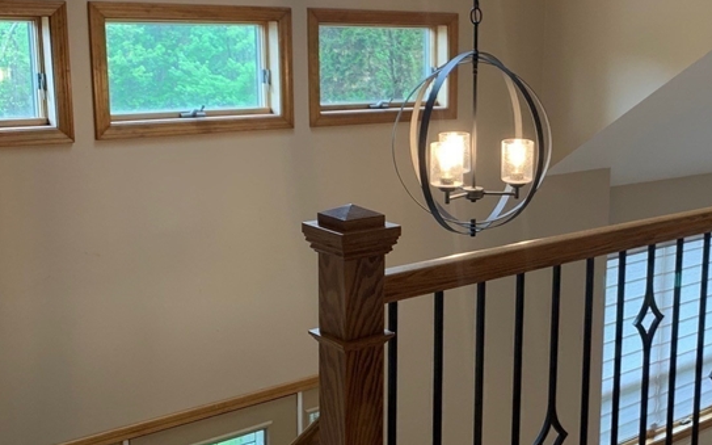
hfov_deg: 37.8
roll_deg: -2.3
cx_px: 542
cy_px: 221
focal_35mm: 52
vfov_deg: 24.9
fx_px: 1009
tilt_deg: -10.1
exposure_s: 1/60
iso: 80
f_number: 1.8
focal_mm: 4.25
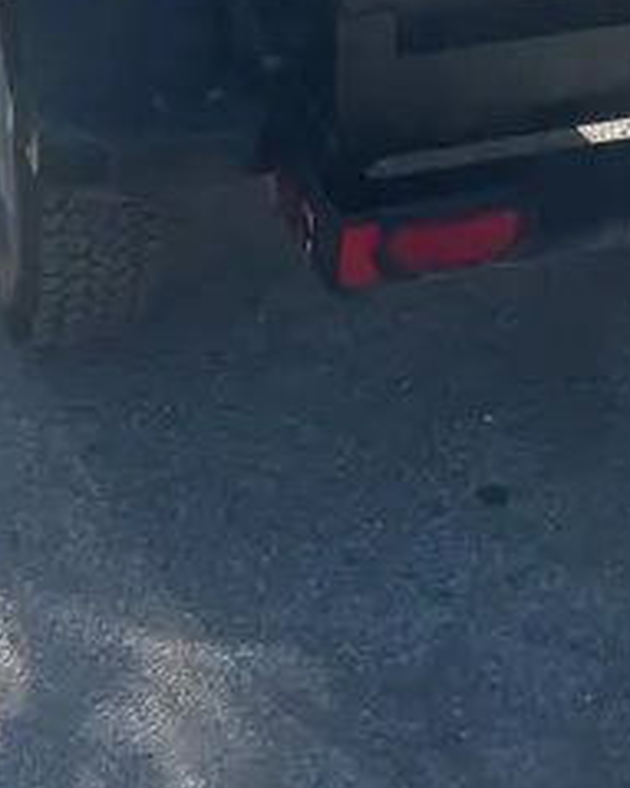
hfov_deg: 19.5
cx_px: 449
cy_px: -315
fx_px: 1819
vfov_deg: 21.4
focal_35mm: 78
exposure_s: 1/3509
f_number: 1.6
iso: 32
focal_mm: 4.2
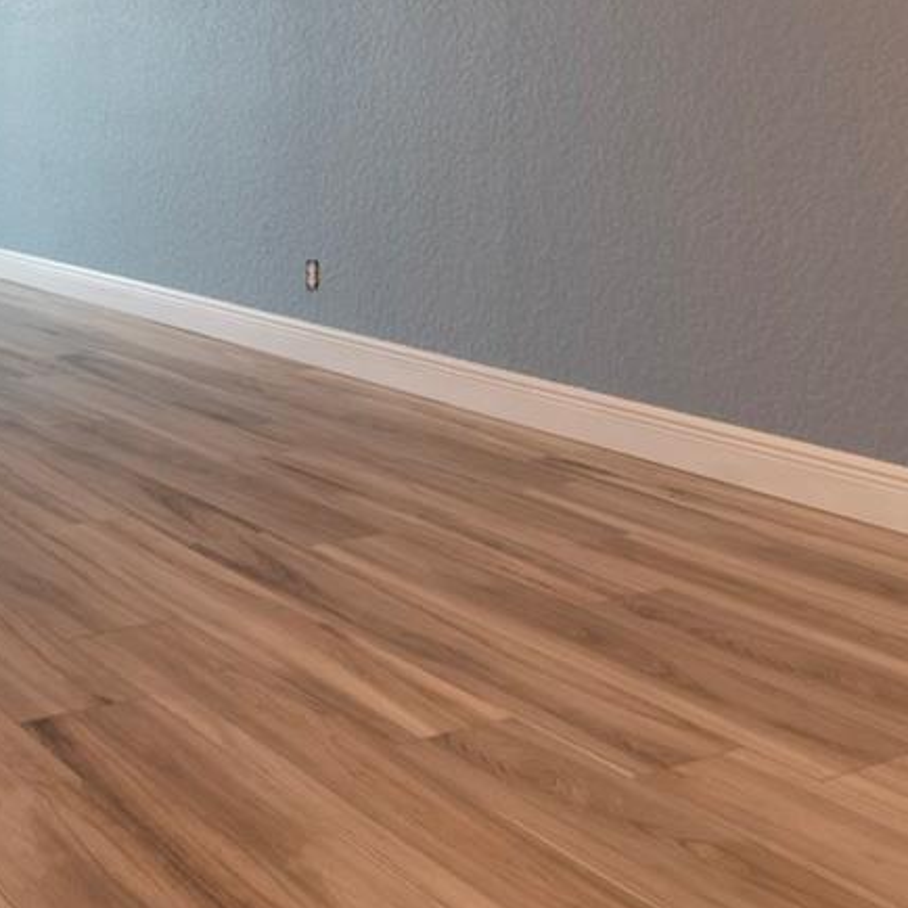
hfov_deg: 33.7
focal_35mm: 47
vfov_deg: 33.9
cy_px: 69
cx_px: 54
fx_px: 1395
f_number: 5.6
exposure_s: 1/125
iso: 100
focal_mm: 10
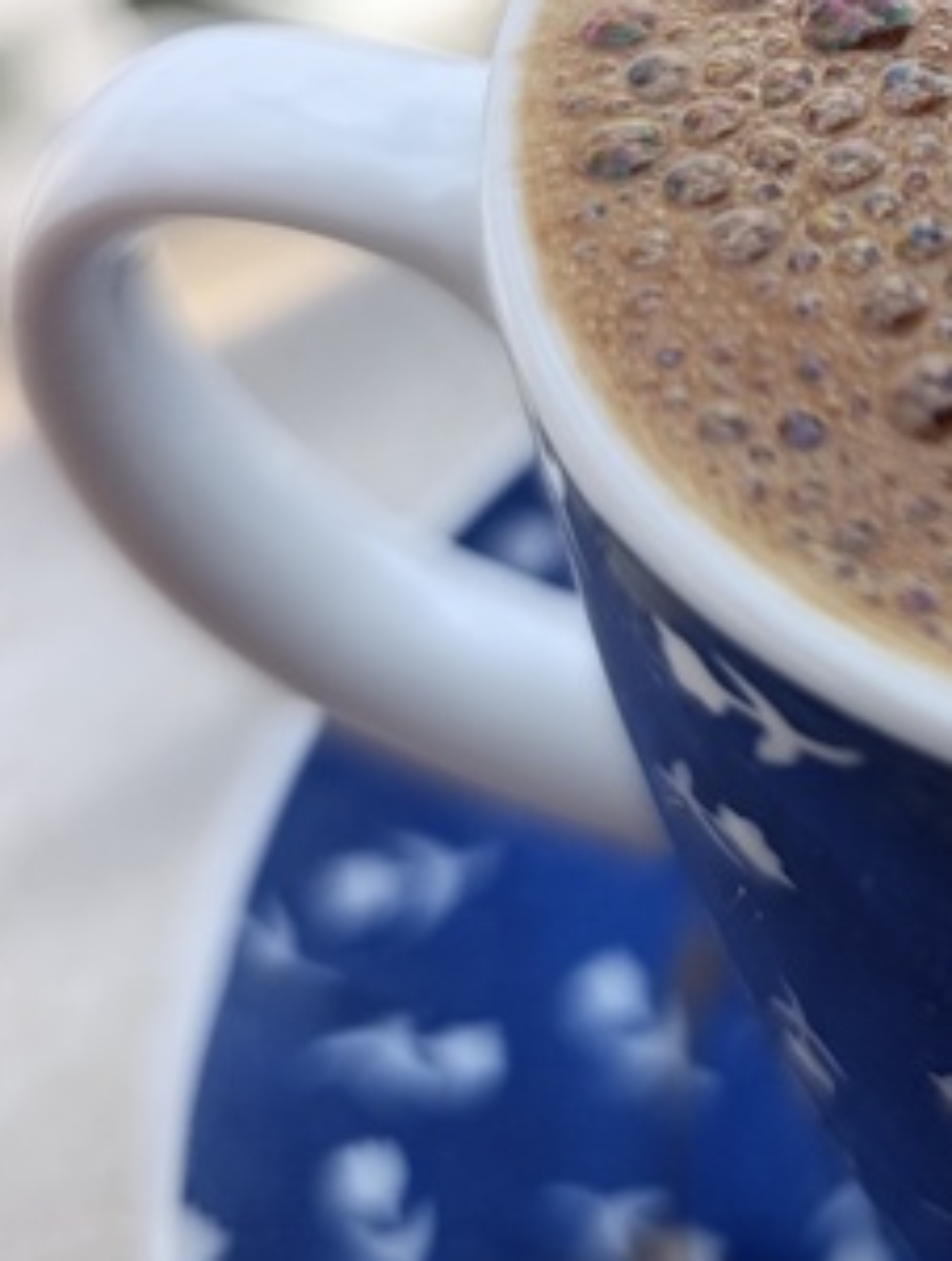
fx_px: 2558
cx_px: 1350
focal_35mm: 70
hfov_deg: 19.0
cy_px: 59
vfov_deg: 26.5
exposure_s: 1/221
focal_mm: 6.14
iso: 50
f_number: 1.6
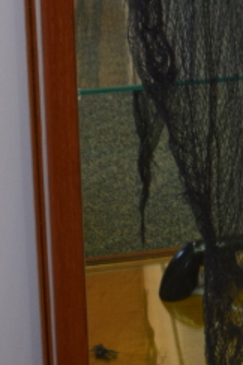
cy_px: -222
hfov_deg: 7.9
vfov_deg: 11.8
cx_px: 511
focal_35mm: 165
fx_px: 1670
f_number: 6.3
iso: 560
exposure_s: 1/15
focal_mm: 26
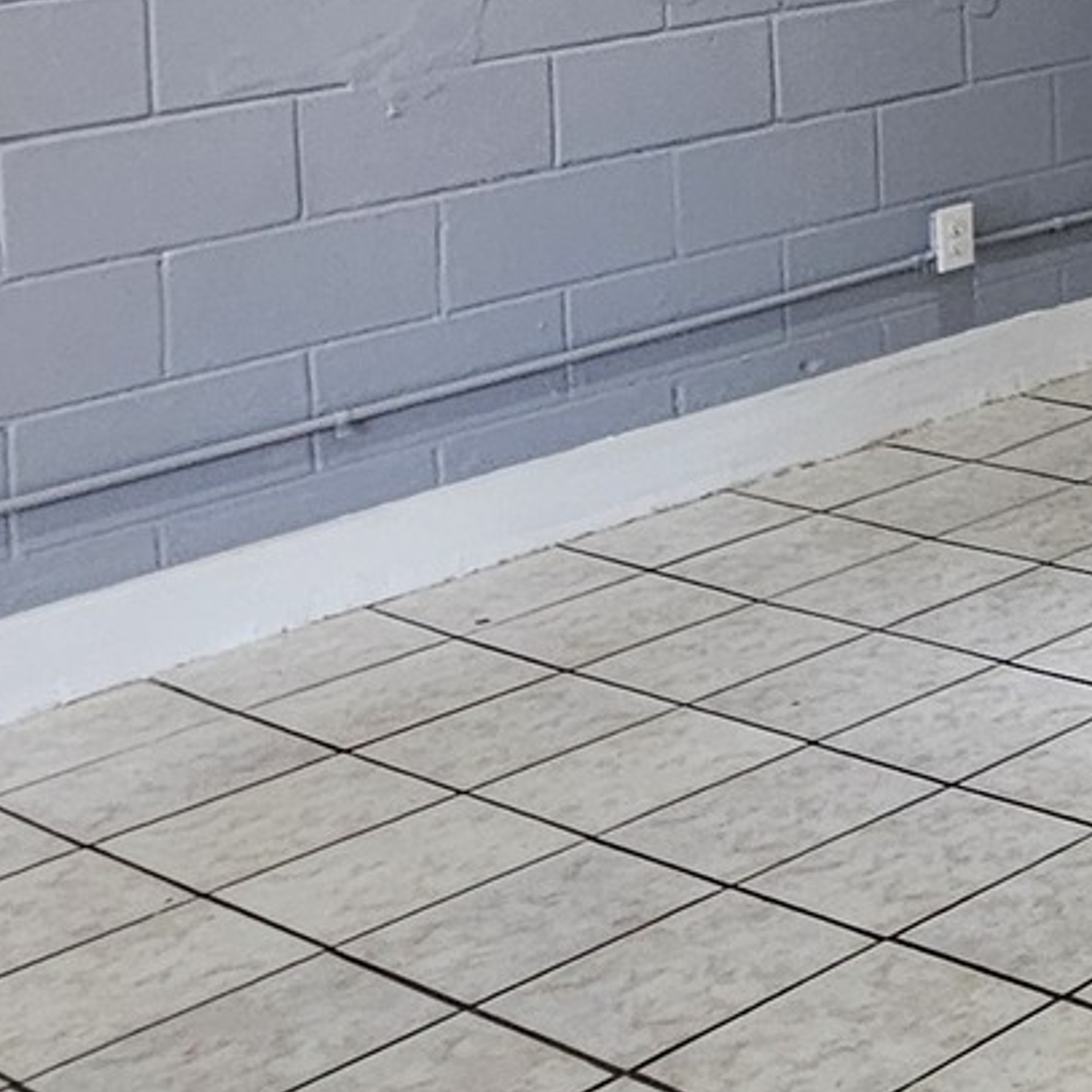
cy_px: -448
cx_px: 2063
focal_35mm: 65
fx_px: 2320
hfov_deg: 18.9
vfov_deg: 22.6
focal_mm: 2.2
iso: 160
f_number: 2.2
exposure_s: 1/60
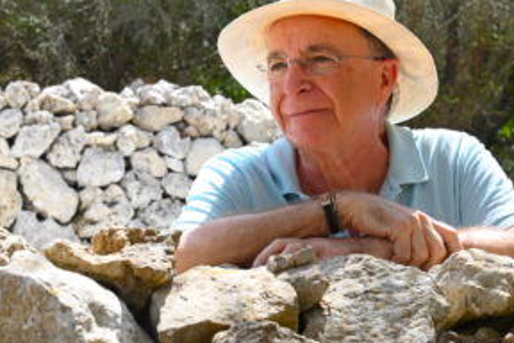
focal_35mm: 110
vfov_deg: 12.4
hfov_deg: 18.4
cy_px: 48
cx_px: 116
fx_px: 1570
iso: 320
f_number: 9
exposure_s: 1/200
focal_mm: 48
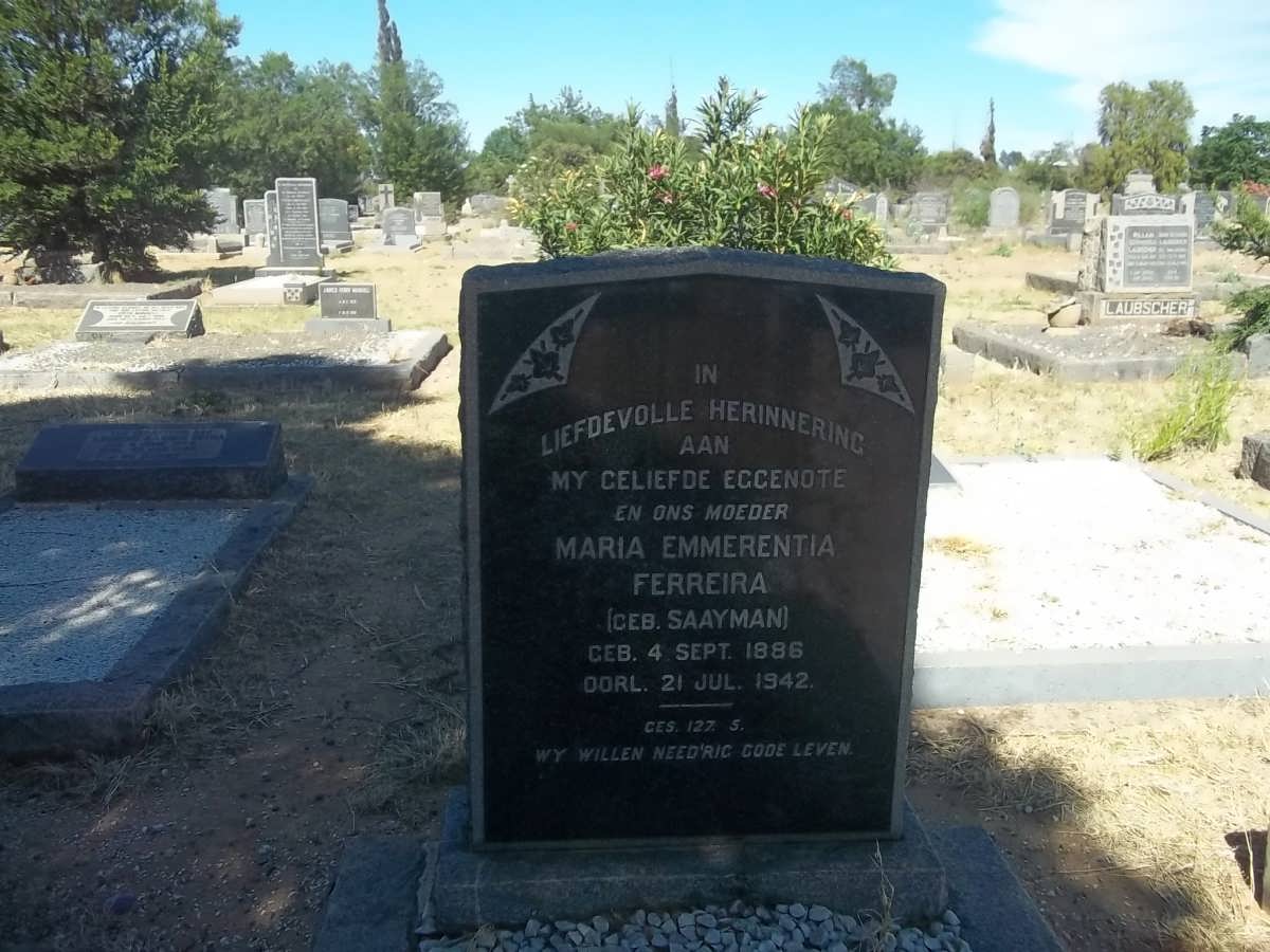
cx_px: 635
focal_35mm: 32
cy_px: 476
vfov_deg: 44.2
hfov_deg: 56.8
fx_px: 1174
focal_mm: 5.7
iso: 80
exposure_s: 1/1000
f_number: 2.9
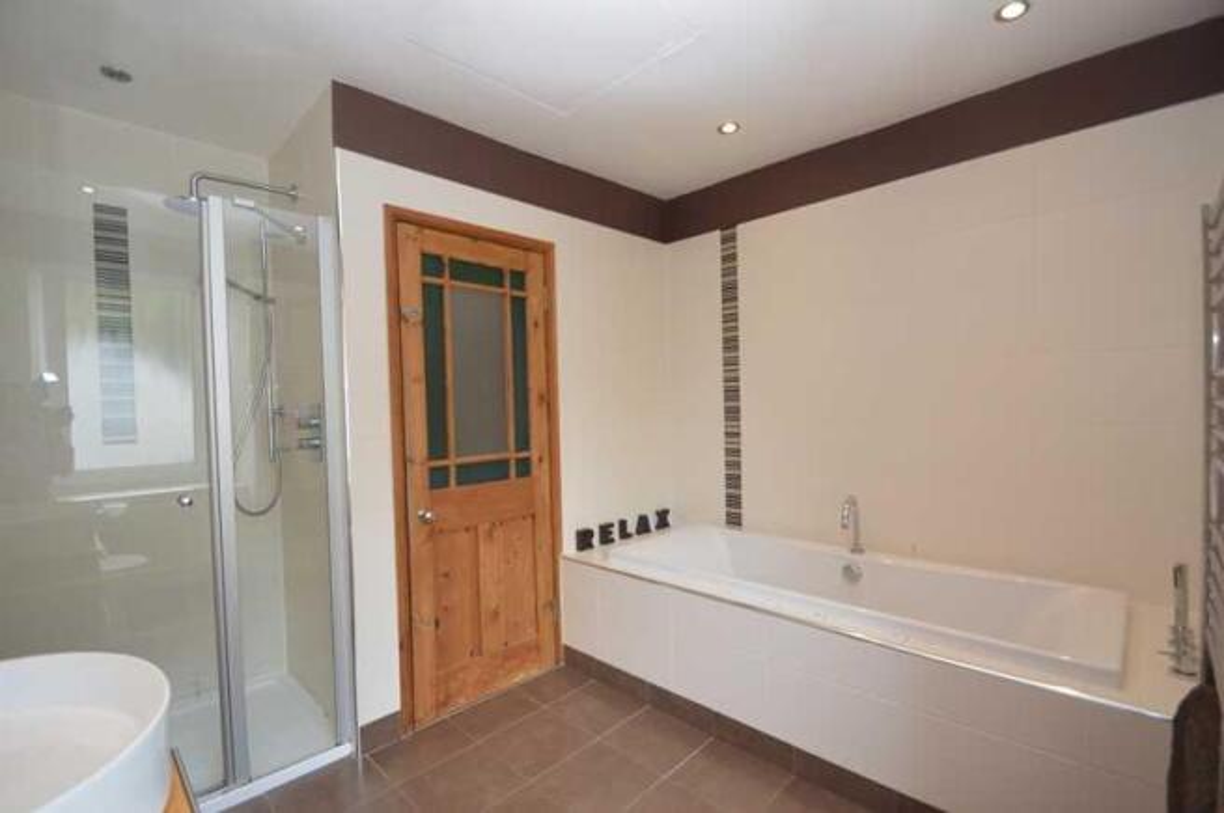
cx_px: 612
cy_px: 406
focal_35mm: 15
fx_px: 509
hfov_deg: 100.4
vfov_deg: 77.2
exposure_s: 1/80
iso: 400
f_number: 4.5
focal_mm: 10
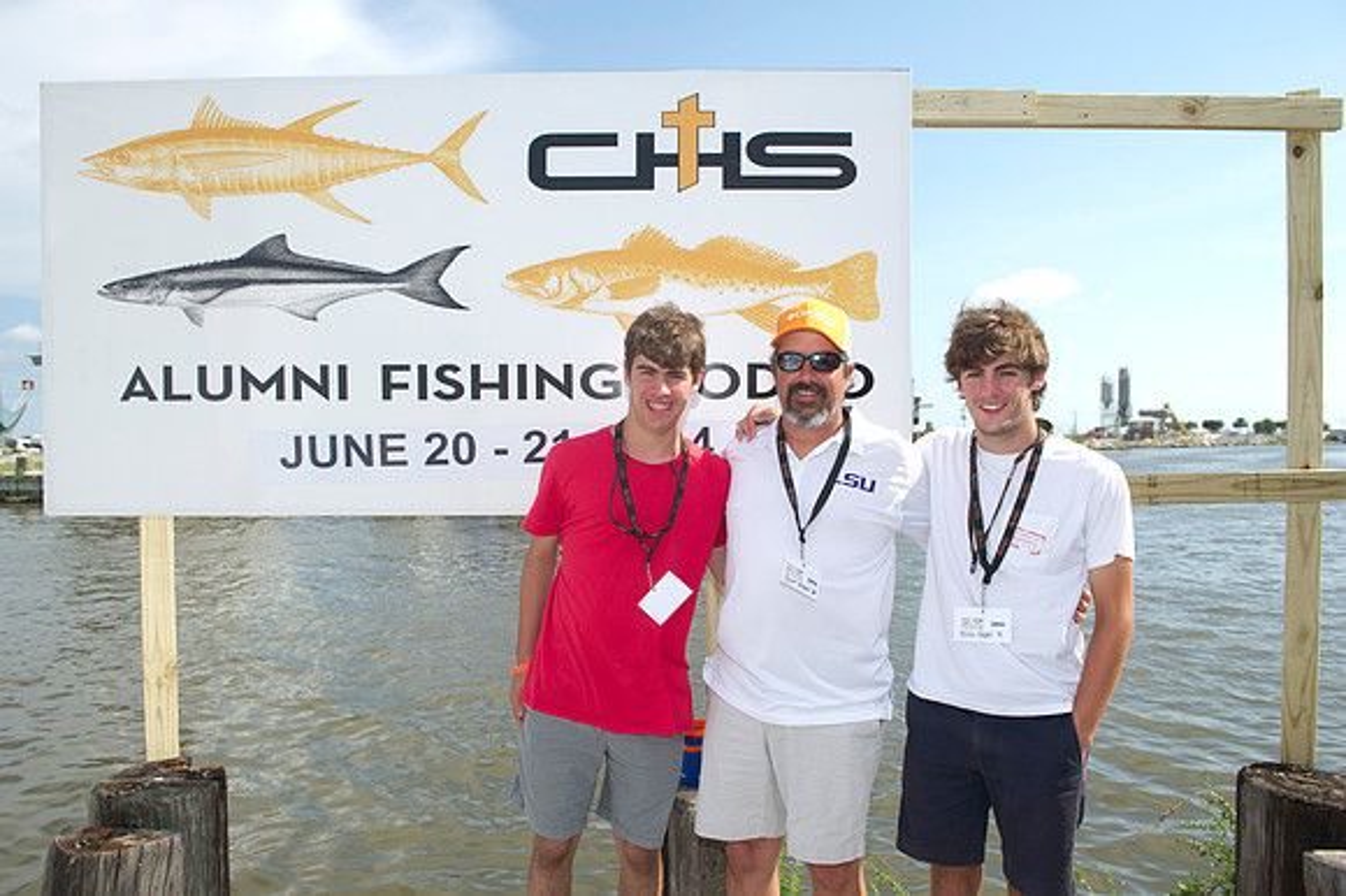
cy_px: 448
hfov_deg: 69.4
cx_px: 673
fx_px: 972
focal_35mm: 26
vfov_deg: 49.5
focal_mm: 26
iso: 125
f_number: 8
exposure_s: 1/250
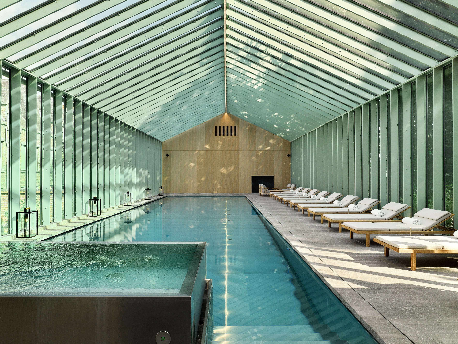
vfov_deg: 58.9
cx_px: 229
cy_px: 172
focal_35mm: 23
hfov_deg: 73.9
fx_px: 304
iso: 200
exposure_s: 1/125
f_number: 11
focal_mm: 30
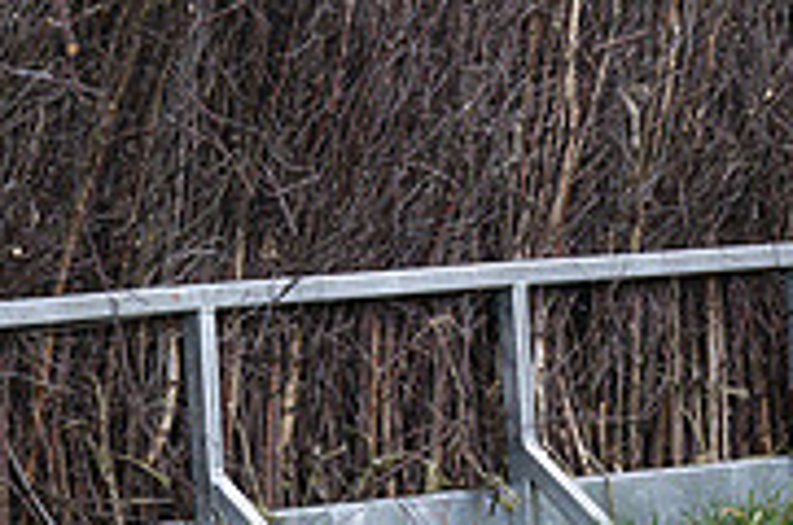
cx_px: -108
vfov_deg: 3.1
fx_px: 9675
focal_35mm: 440
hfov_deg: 4.7
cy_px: -360
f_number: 2.8
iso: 400
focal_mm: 70
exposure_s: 1/1600
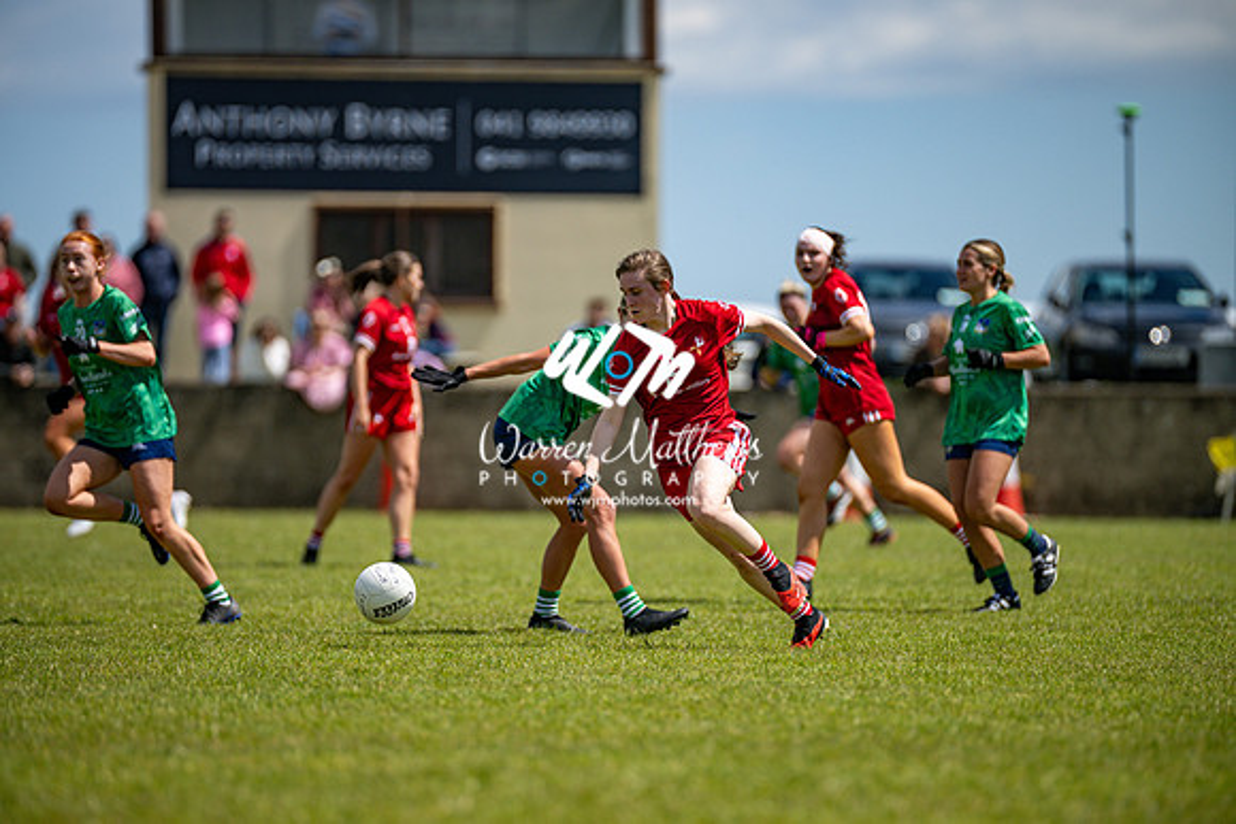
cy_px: 412
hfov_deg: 6.9
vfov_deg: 4.6
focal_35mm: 300
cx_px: 618
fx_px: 10302
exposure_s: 1/6400
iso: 180
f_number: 2.8
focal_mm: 300
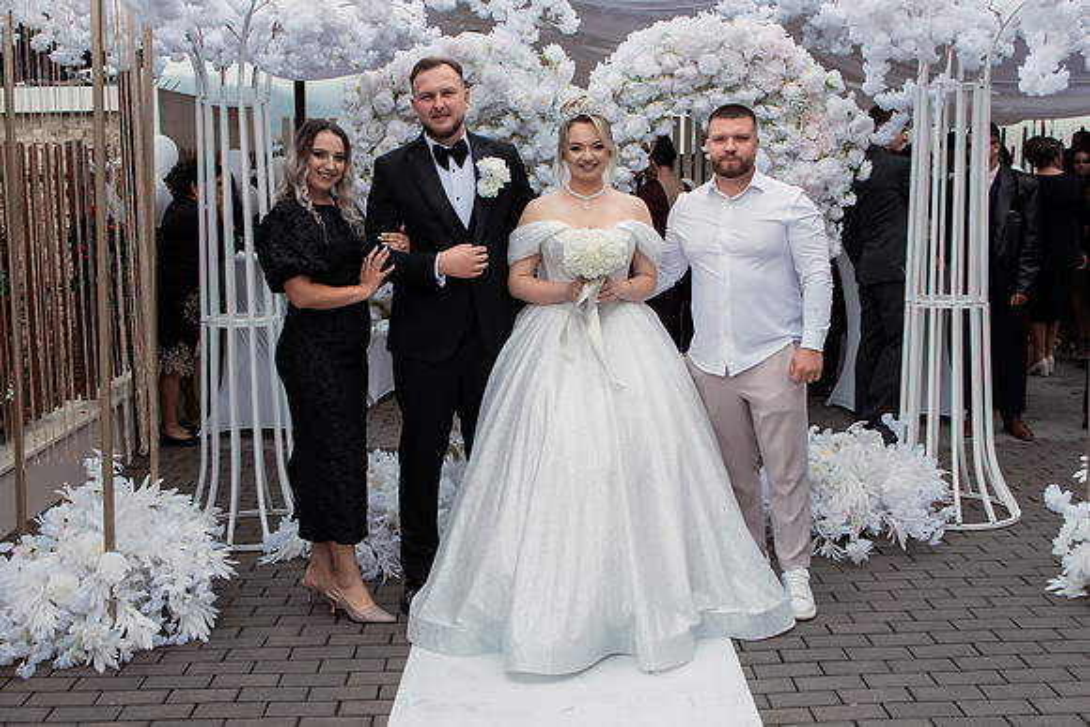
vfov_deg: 33.6
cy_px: 335
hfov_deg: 48.6
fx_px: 1206
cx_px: 535
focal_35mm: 40
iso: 320
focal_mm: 35
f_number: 5
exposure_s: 1/500
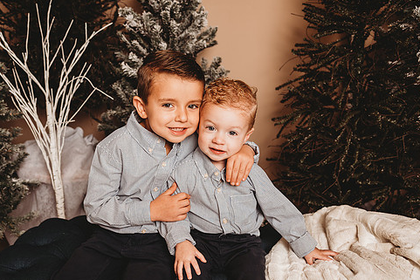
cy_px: 161
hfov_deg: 47.2
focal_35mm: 41
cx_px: 178
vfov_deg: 32.6
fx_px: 478
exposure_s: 1/160
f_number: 4
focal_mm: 34
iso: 100
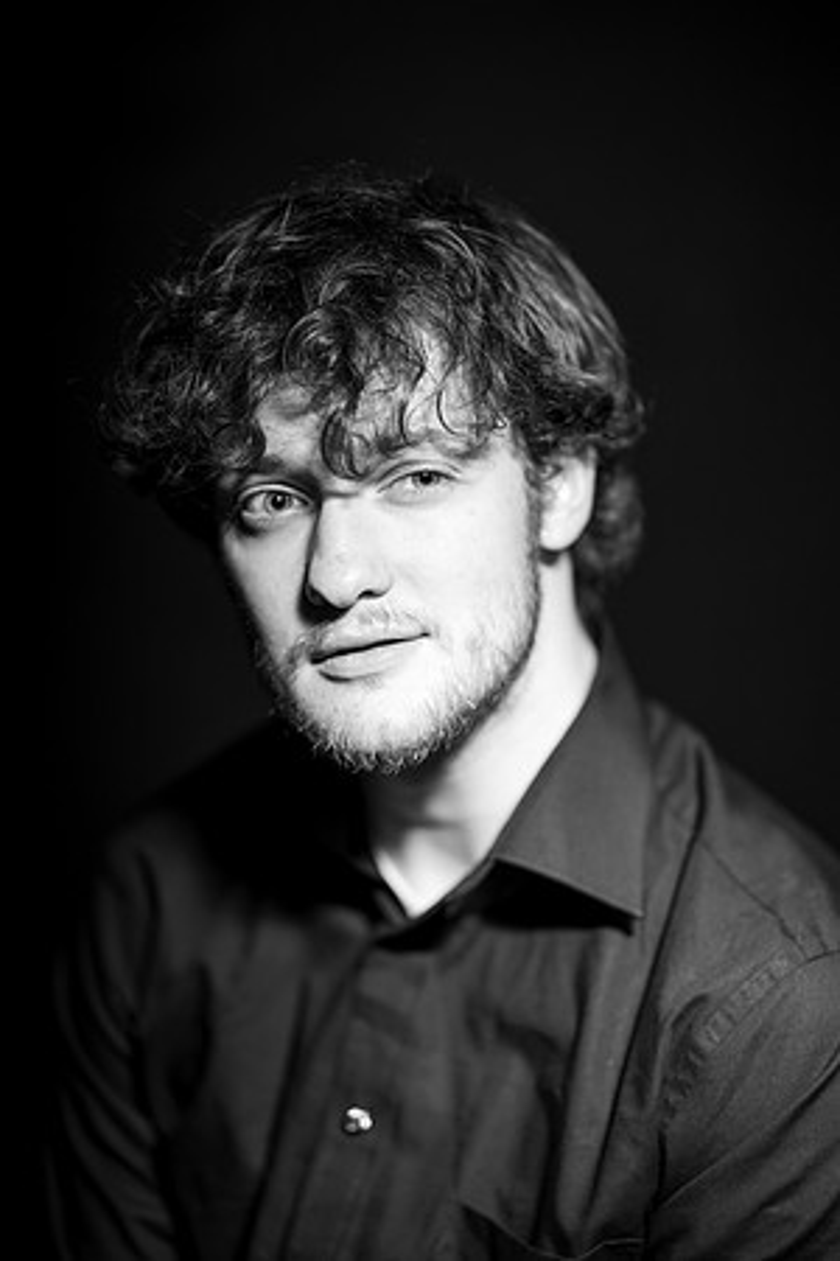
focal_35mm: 105
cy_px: 630
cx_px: 420
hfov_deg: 13.0
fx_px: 3675
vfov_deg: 19.5
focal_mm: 105
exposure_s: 1/200
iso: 100
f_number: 1.4
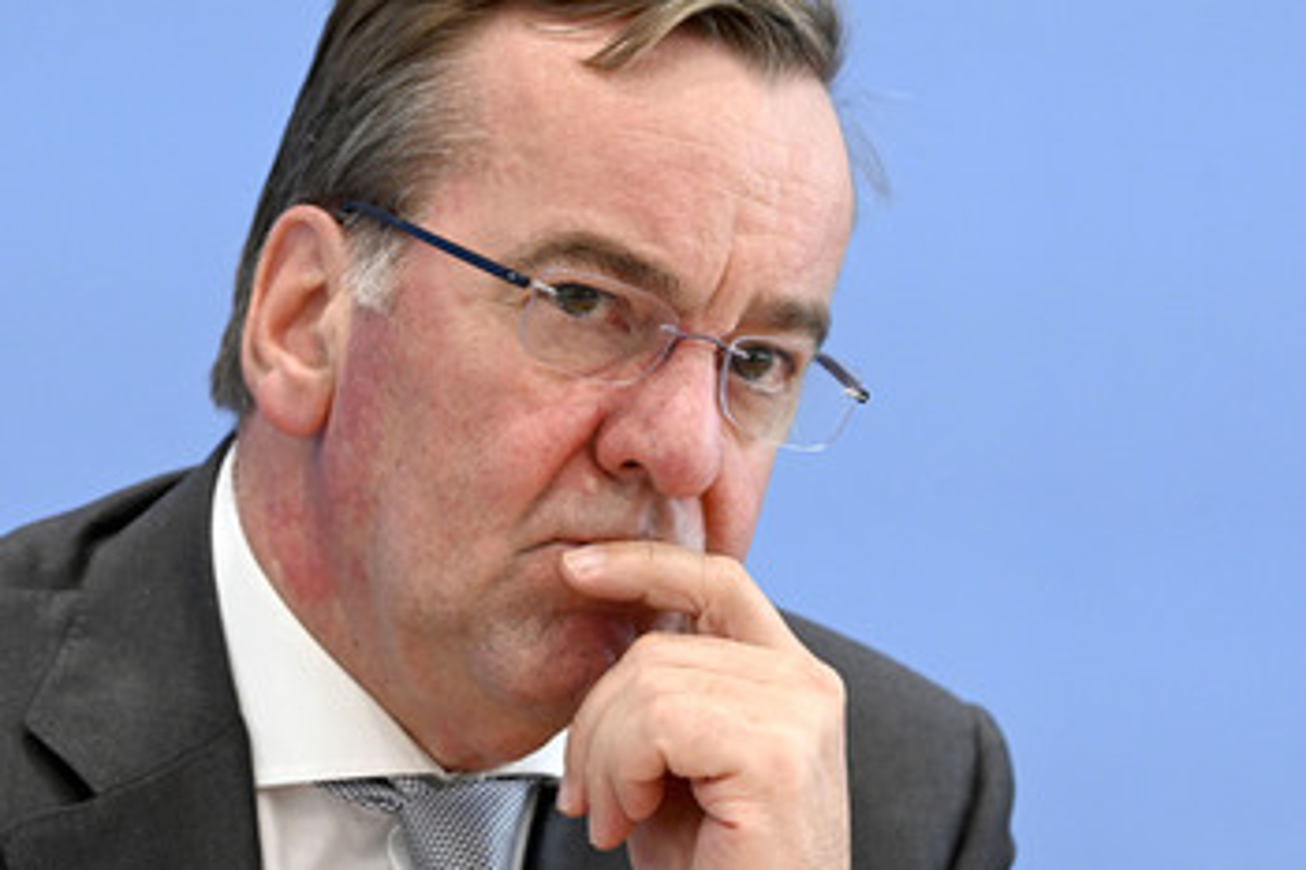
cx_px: 483
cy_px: 403
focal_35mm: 219
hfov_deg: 9.4
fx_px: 7941
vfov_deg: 6.3
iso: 5000
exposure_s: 1/640
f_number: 6.3
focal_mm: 170
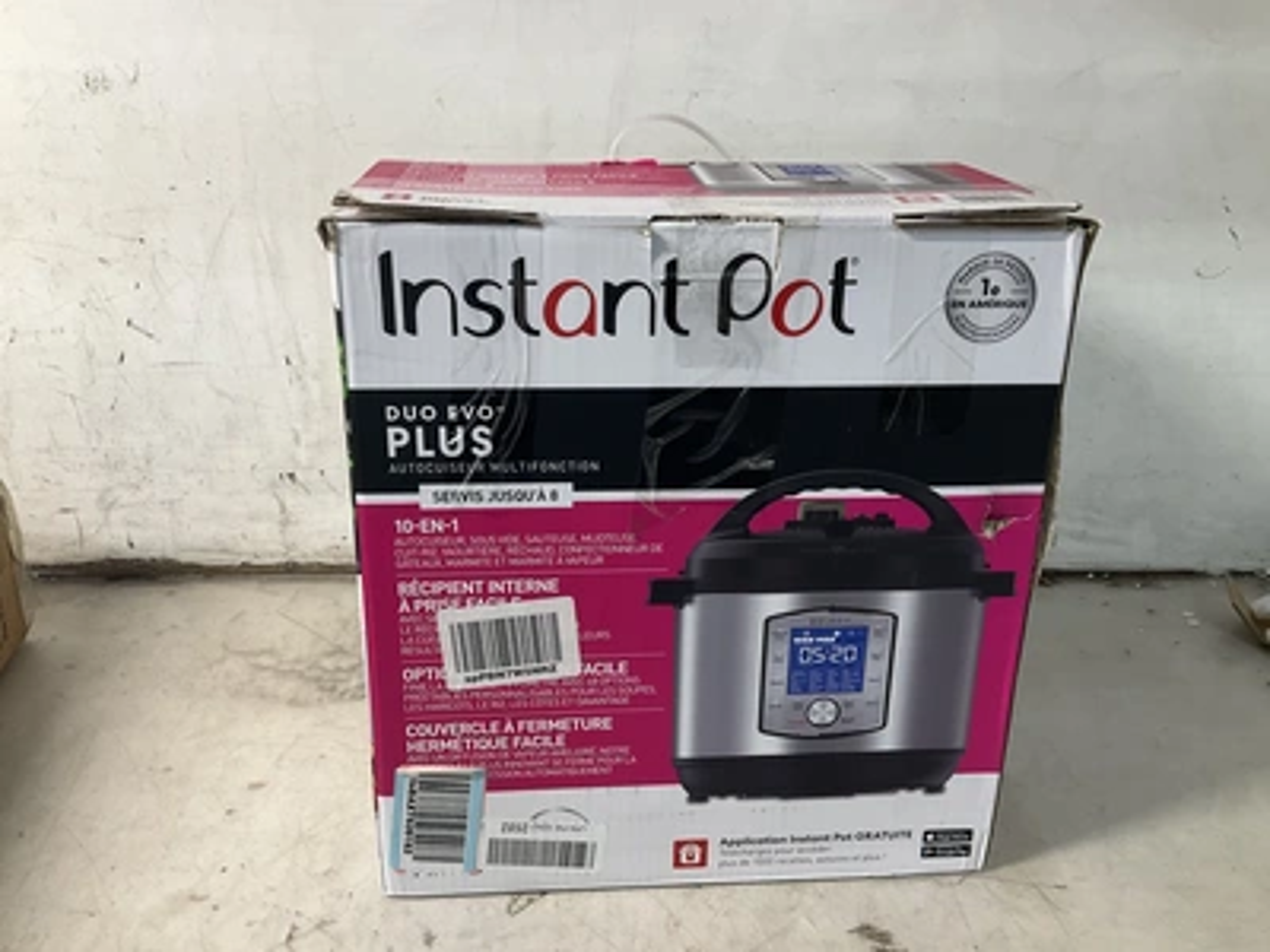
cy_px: 476
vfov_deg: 48.2
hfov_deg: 61.7
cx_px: 635
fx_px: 1064
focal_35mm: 29
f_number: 1.8
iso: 64
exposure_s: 1/60
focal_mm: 3
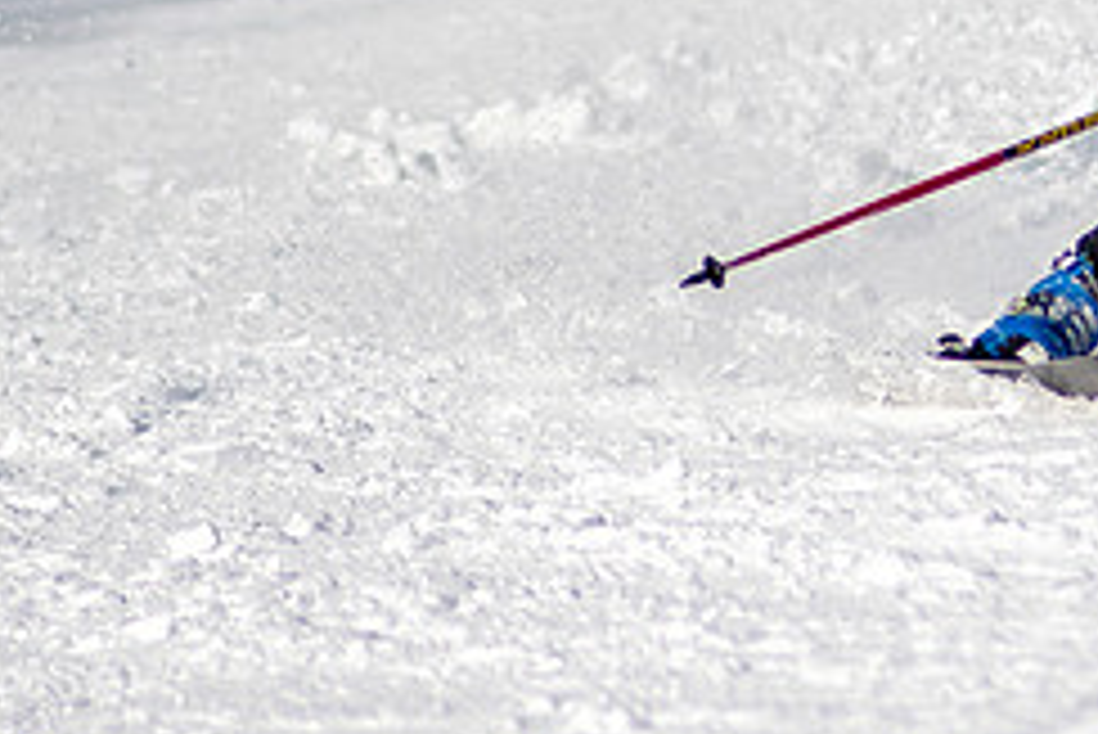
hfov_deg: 1.2
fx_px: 50627
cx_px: 1175
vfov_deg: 0.8
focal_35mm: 1659
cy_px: -32
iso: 100
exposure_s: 1/6400
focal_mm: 300
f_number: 2.8
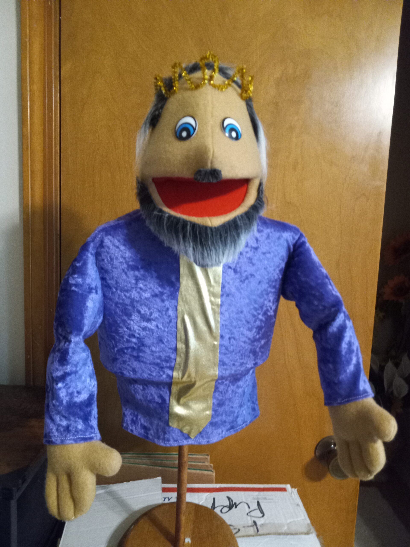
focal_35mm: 27
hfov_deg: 51.4
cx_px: 205
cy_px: 274
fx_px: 426
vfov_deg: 65.3
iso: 800
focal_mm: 3.94
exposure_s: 1/24
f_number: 1.8
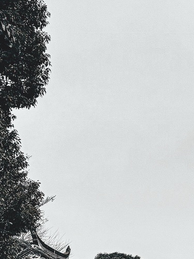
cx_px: 181
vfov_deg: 19.3
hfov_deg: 15.0
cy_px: 290
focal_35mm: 97
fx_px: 725
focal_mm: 6.86
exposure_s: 1/1400
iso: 80
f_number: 1.8
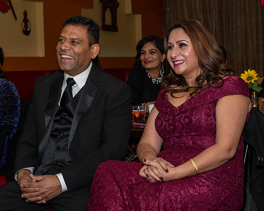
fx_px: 608
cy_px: 109
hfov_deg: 24.5
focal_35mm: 78
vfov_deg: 19.7
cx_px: 159
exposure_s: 1/250
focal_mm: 40
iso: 500
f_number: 6.3
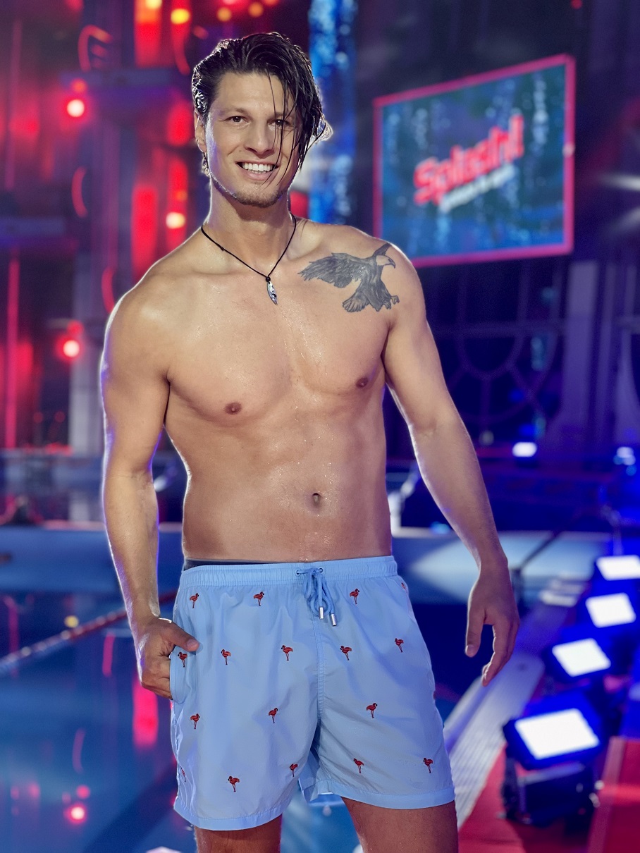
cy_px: 426
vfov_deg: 30.3
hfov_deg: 22.9
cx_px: 320
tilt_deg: -1.6
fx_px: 1577
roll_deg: -0.4
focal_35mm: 64
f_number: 2.2
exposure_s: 1/120
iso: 160
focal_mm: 7.5
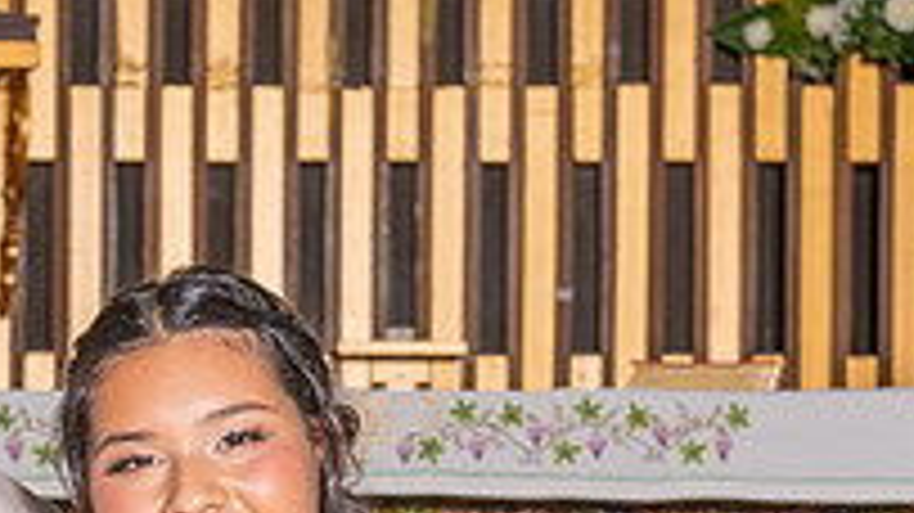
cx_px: 40
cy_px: 641
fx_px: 5451
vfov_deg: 5.4
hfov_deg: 9.5
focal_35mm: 225
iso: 320
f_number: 7.1
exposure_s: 1/160
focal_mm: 70
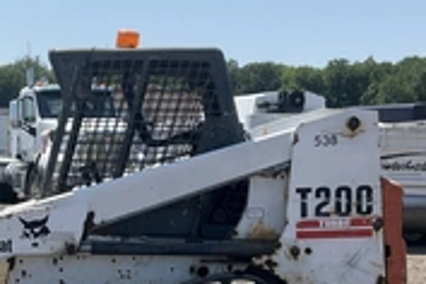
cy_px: 255
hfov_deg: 29.1
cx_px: 99
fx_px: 805
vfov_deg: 19.6
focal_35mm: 68
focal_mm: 3
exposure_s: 1/1626
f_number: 1.8
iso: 25
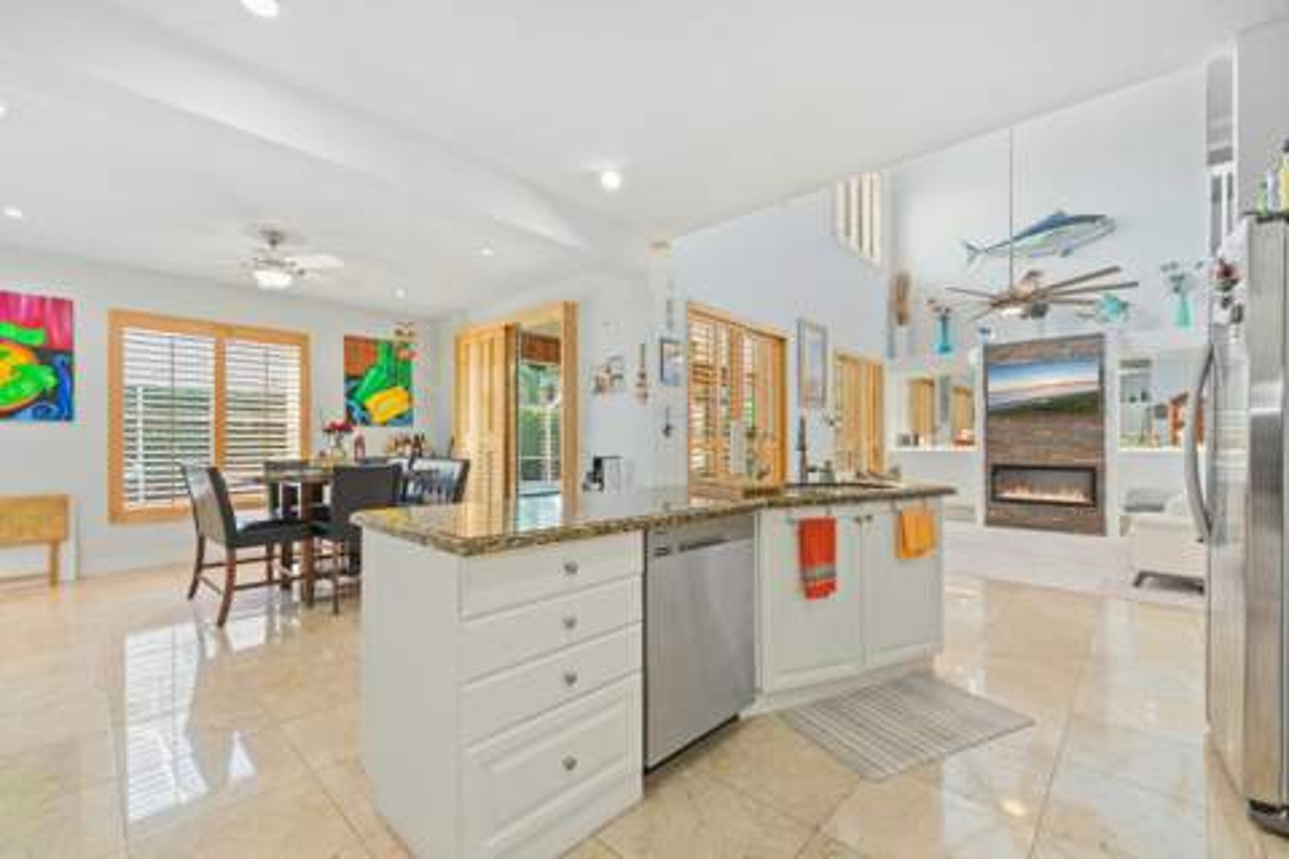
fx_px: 501
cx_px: 644
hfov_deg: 104.3
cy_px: 430
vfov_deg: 81.2
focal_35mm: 14
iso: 250
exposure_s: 1/5
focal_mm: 14
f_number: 9
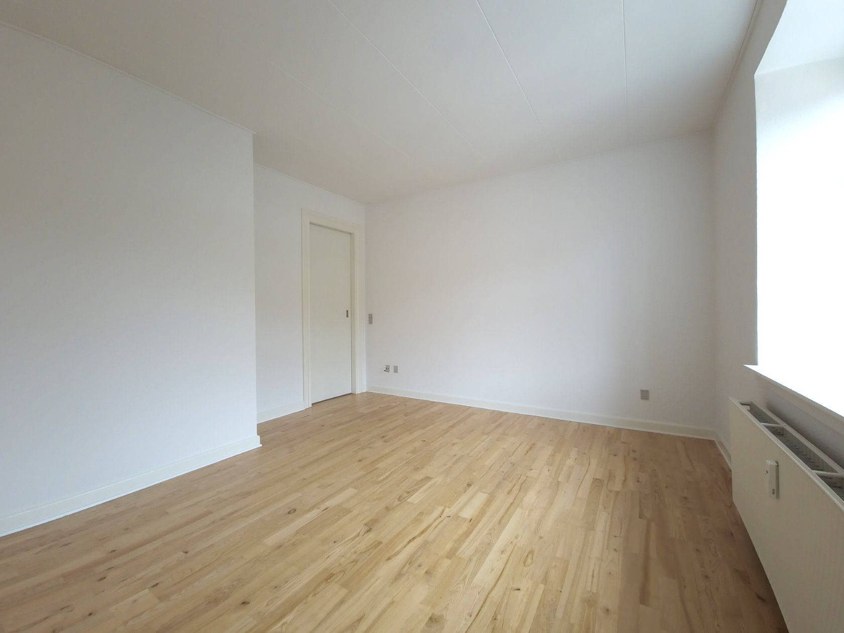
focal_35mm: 13
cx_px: 422
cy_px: 316
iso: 800
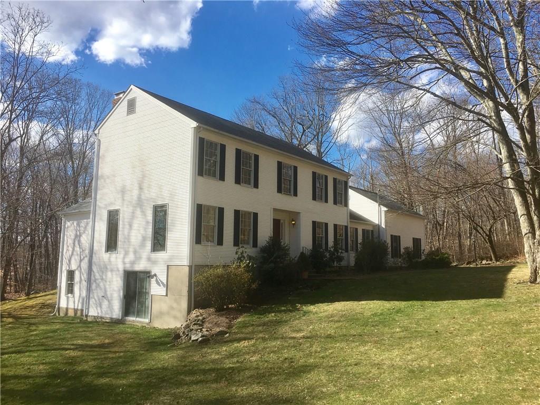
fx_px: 452
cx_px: 270
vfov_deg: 48.2
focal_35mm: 29
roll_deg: -0.4
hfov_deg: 61.7
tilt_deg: +7.6
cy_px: 202
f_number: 2.2
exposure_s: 1/1603
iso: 25
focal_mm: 4.15
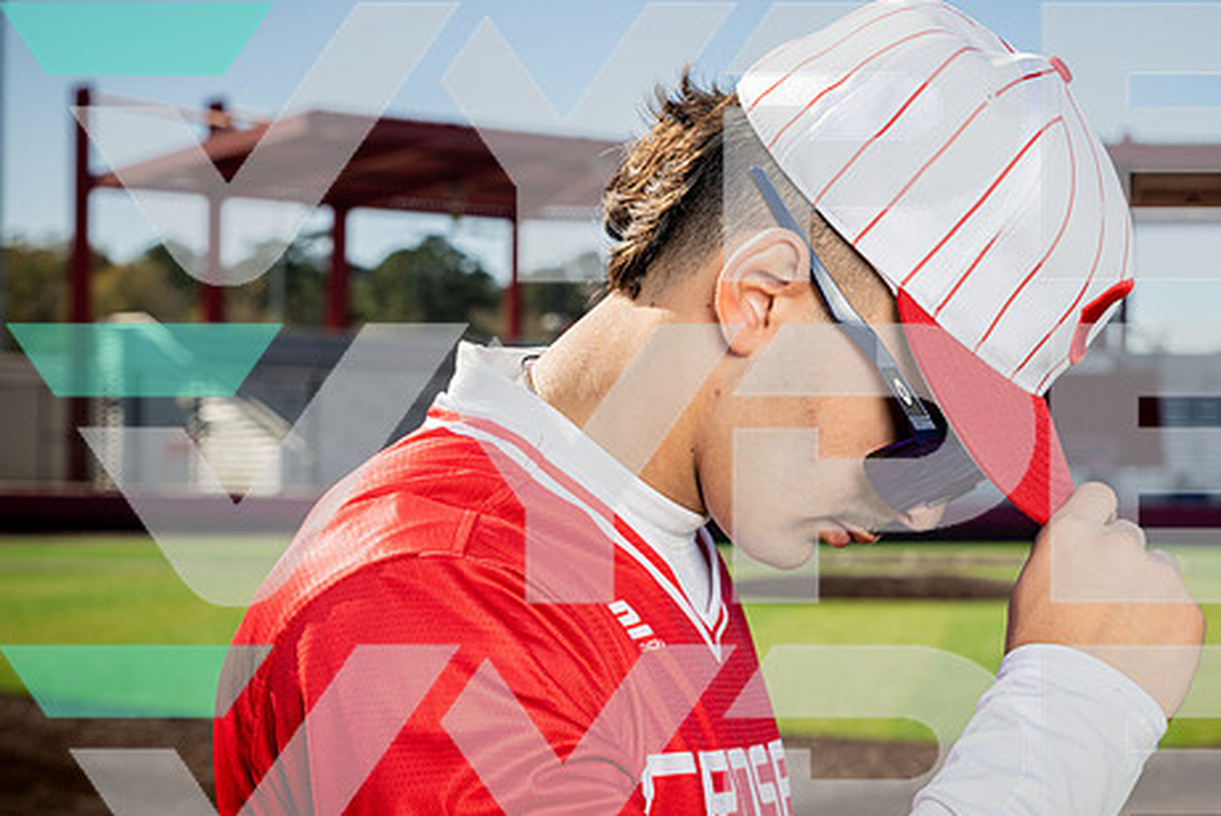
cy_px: 465
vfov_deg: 15.5
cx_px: 681
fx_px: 2986
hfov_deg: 23.1
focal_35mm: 88
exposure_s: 1/250
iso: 125
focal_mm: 70
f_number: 8
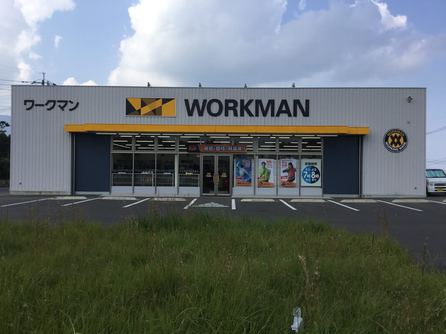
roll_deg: -0.9
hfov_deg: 58.4
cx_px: 223
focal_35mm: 31
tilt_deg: +1.3
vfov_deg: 45.4
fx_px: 399
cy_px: 167
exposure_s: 1/1199
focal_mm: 3.3
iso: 25
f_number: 2.4
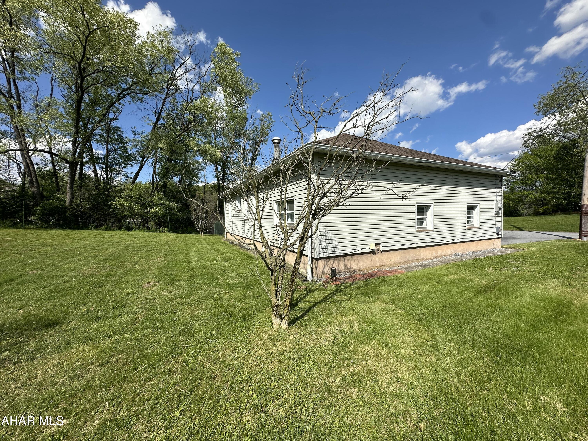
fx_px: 238
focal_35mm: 14
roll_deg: +0.1
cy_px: 220
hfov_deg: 102.1
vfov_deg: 85.7
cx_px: 294
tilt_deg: -0.3
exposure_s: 1/2618
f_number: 2.2
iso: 50
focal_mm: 2.22
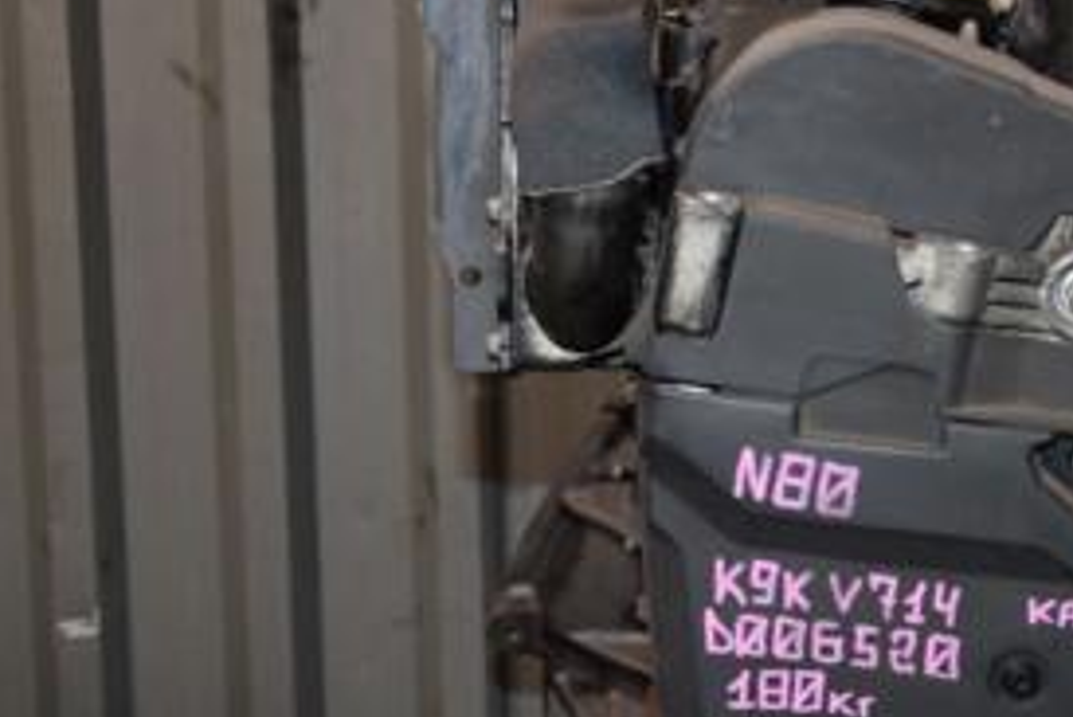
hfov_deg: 24.6
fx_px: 2448
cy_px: 592
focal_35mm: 82
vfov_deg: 16.5
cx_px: 721
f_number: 5
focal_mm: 25
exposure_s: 1/60
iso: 800
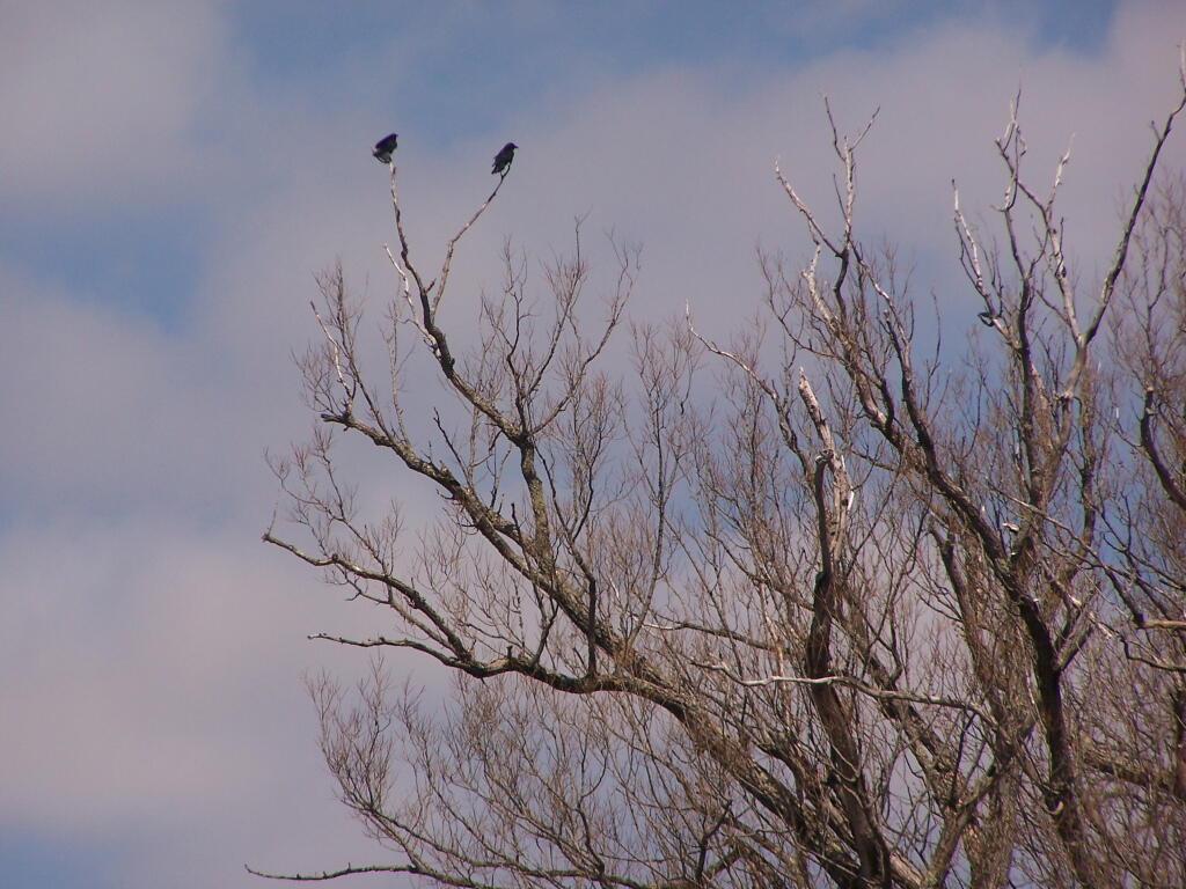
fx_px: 13019
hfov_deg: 5.2
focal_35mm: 380
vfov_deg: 3.9
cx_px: 593
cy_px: 444
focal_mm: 63
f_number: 5
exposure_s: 1/1000
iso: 80
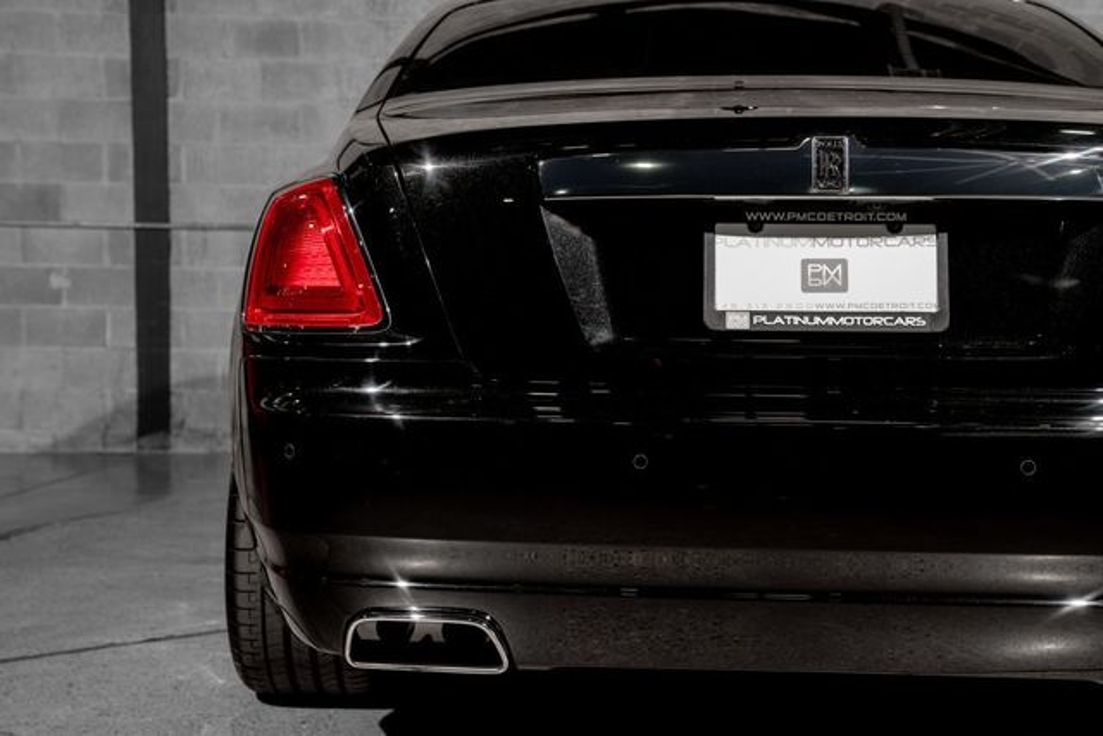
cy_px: 368
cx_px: 552
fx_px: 1624
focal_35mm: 53
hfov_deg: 37.5
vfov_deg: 25.5
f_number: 6.3
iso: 320
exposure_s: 1/60
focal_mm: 53
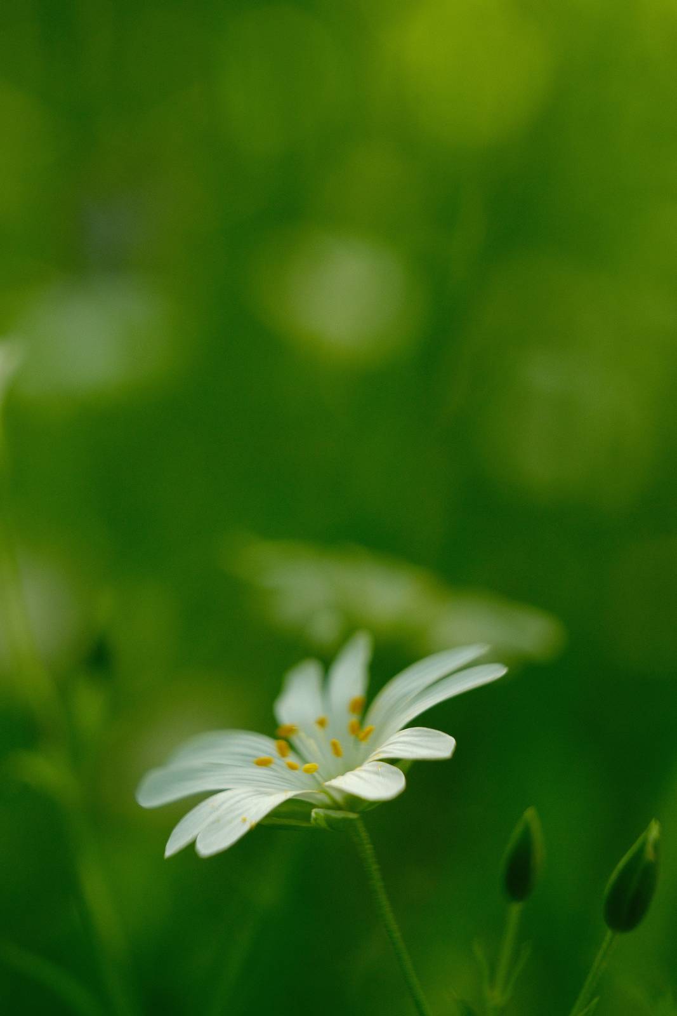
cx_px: 338
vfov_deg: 20.2
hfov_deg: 13.6
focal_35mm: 101
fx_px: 2848
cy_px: 508
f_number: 5.6
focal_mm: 67.5
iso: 1000
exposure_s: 1/200
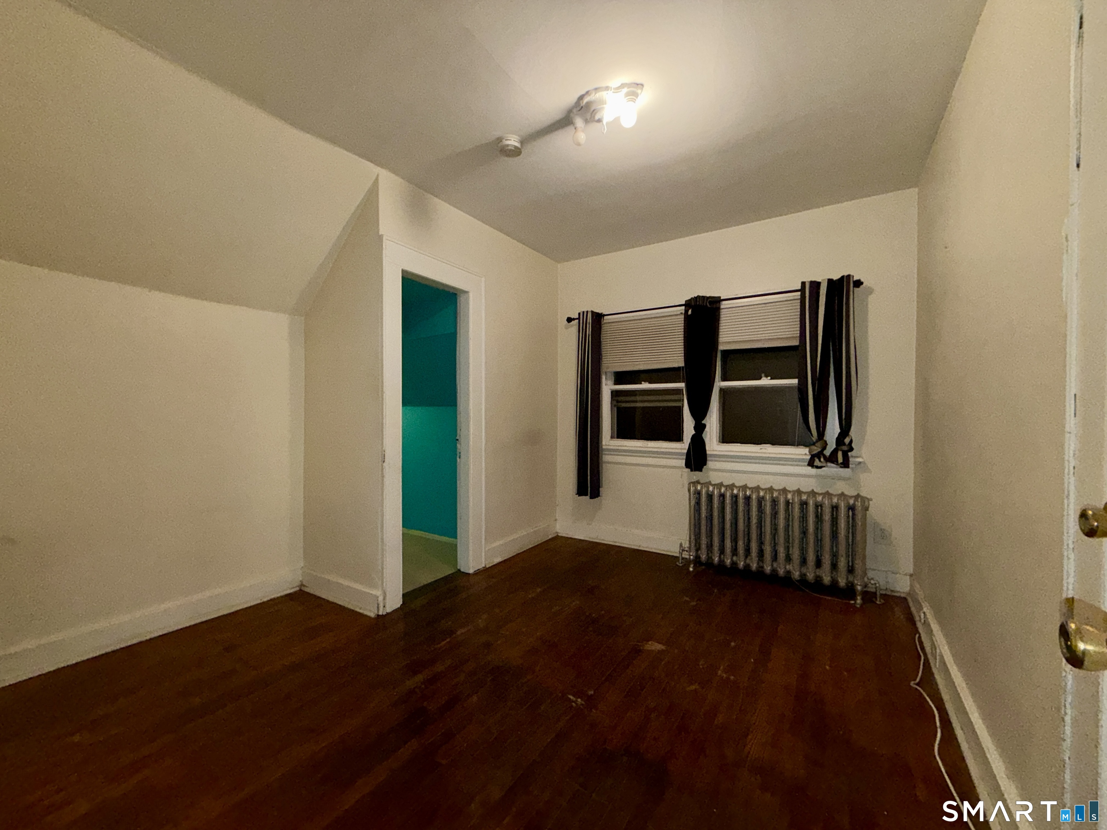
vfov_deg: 85.7
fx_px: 448
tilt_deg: +0.0
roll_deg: +0.0
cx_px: 554
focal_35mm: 14
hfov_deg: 102.1
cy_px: 415
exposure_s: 1/60
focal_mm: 2.22
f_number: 2.2
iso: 100
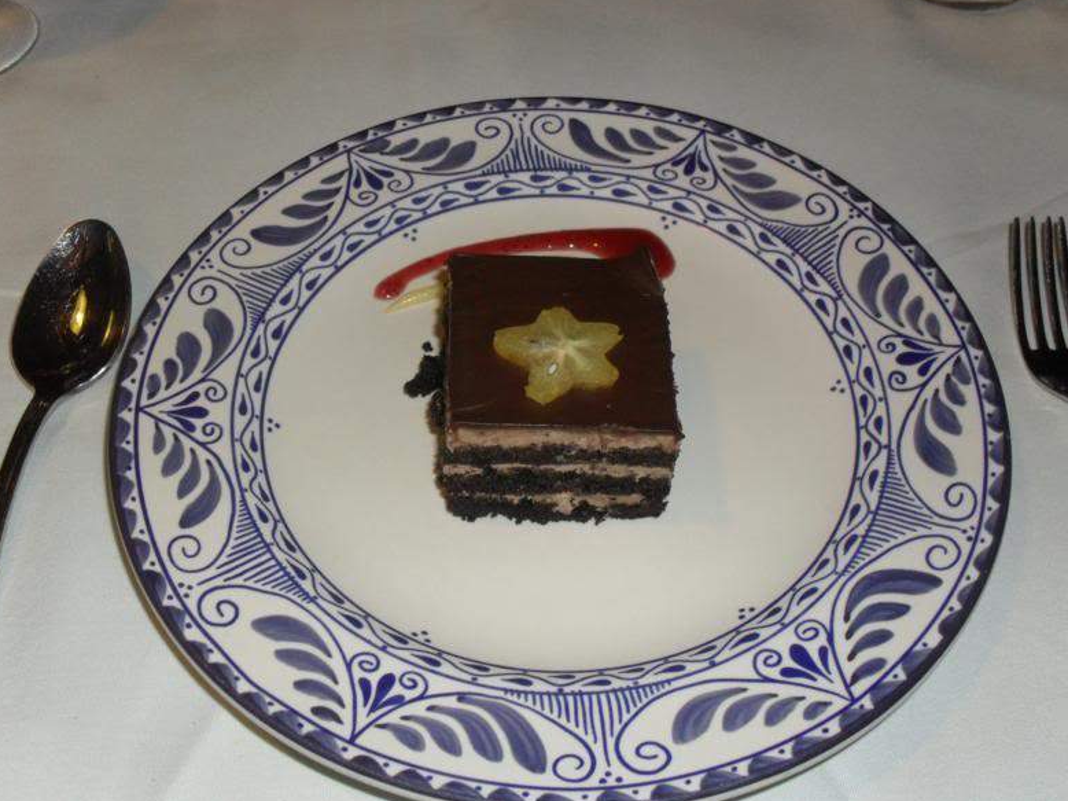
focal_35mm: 36
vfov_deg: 39.6
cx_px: 541
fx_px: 1110
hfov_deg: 51.4
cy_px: 396
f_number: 3.2
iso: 200
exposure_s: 1/45
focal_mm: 6.3
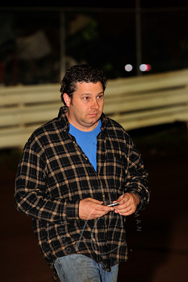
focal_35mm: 220
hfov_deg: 6.2
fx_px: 1724
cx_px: 100
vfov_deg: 9.4
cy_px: 141
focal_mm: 200
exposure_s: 1/250
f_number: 5.6
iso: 500
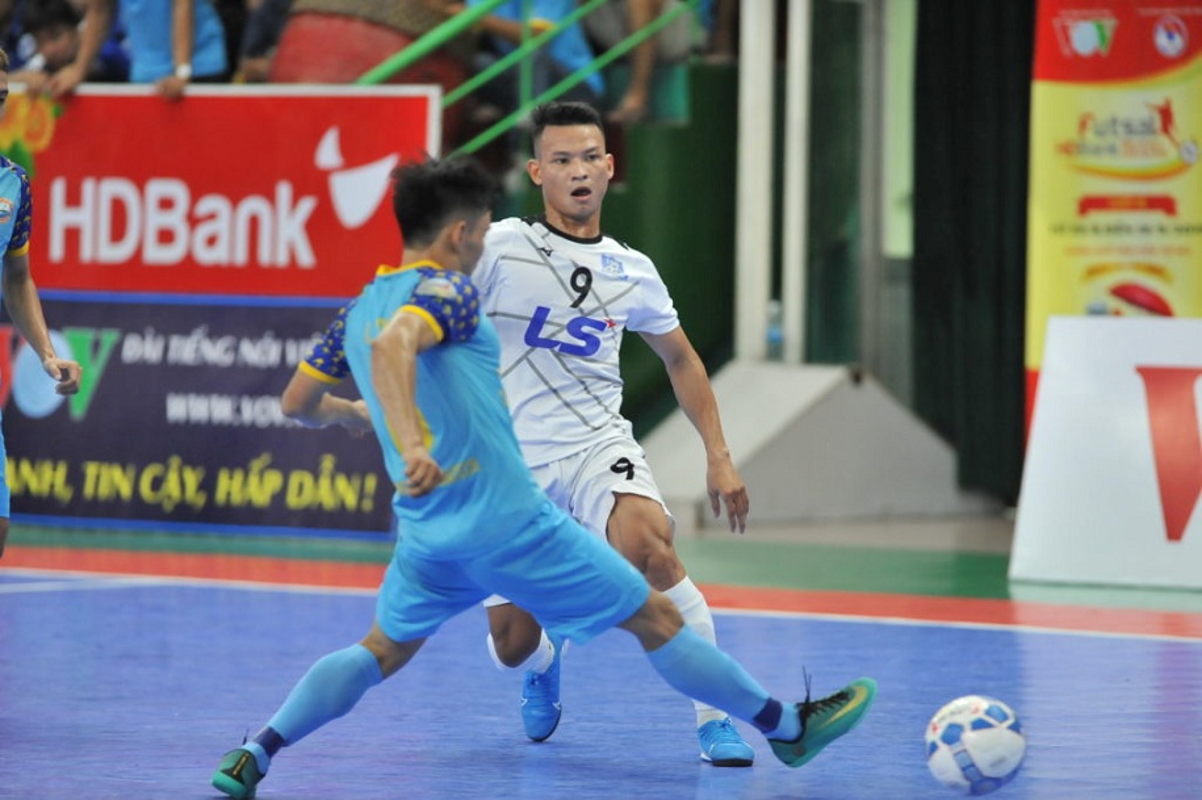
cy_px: 400
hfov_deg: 6.9
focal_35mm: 300
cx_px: 601
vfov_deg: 4.6
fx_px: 10011
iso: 3200
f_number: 3.2
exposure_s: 1/640
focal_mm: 300
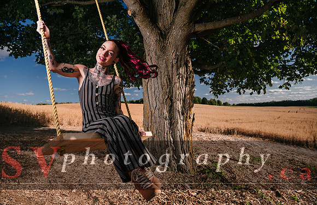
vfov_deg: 48.2
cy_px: 99
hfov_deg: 69.4
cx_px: 158
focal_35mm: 26
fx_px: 229
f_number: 5
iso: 64
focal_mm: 26
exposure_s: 1/200
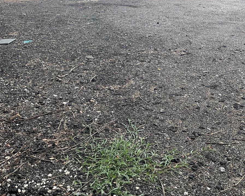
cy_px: 34
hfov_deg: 47.9
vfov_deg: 37.5
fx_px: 276
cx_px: 123
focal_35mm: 38
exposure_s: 1/545
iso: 16
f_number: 1.8
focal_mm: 3
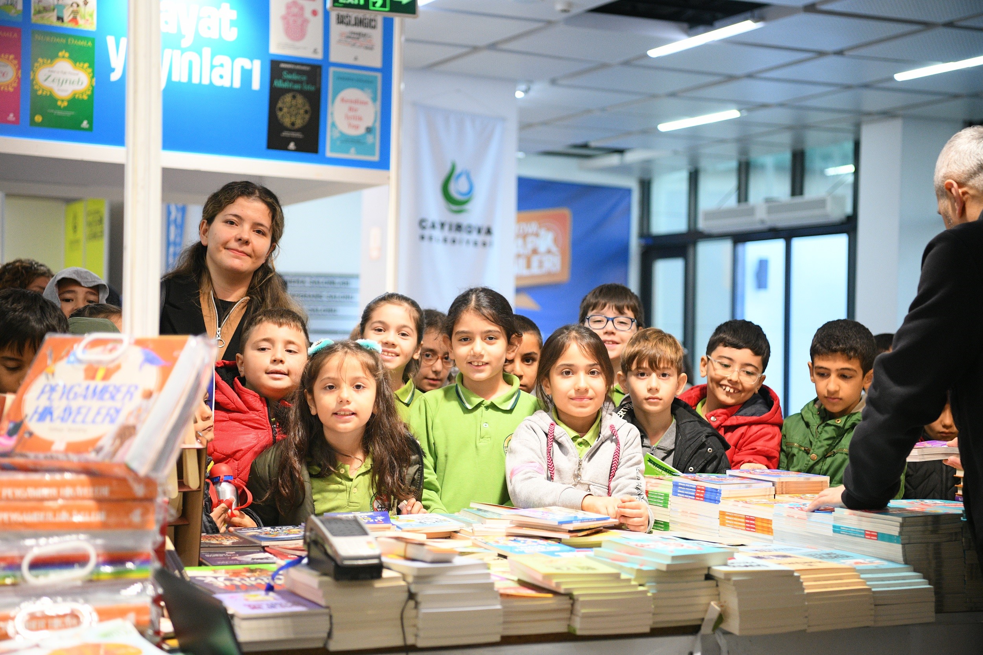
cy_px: 328
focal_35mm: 62
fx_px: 1693
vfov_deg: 21.9
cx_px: 492
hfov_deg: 32.4
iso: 3200
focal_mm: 62
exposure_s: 1/640
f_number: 2.8
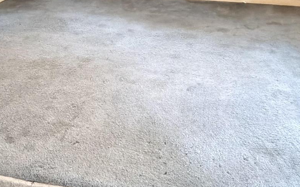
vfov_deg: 19.3
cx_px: 113
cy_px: -102
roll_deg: +0.7
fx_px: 474
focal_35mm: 58
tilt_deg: -1.8
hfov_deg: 34.9
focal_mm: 2.22
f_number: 2.2
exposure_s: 1/60
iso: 1250
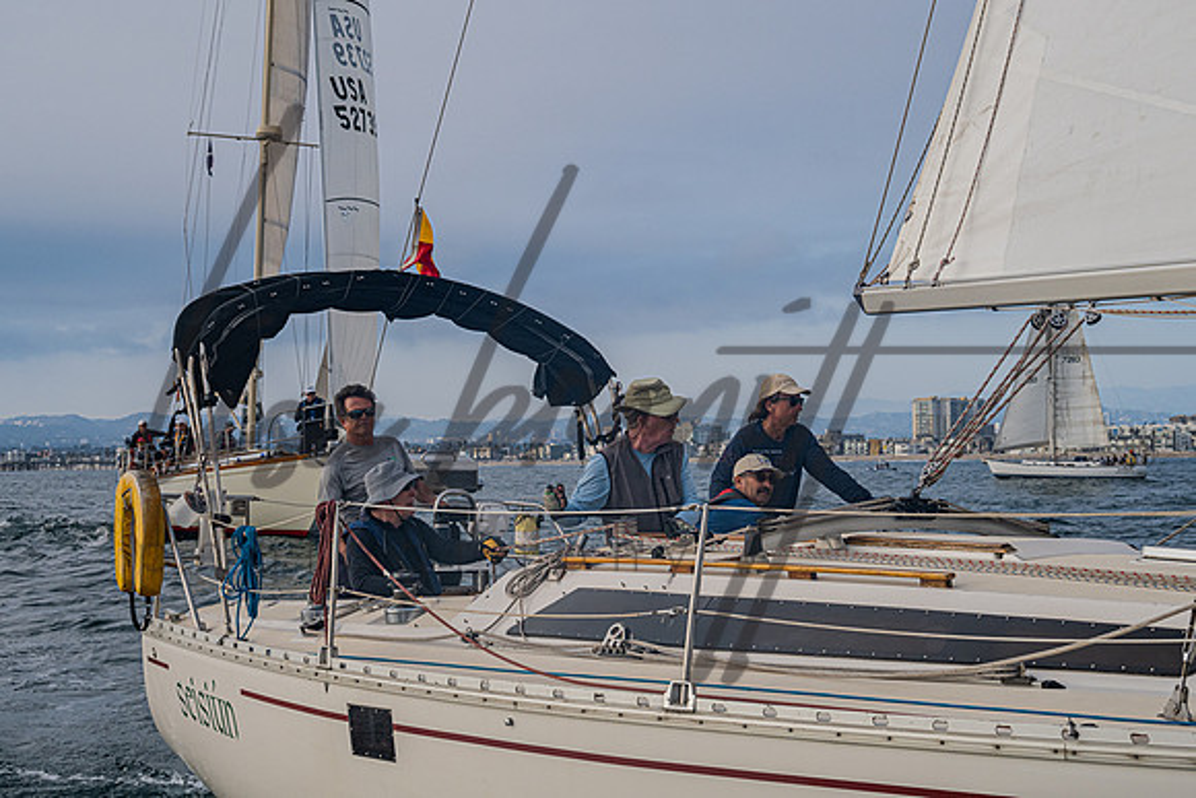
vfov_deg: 21.8
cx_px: 641
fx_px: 2063
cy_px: 296
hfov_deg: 32.3
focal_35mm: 62
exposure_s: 1/1000
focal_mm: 48
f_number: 6.3
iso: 400
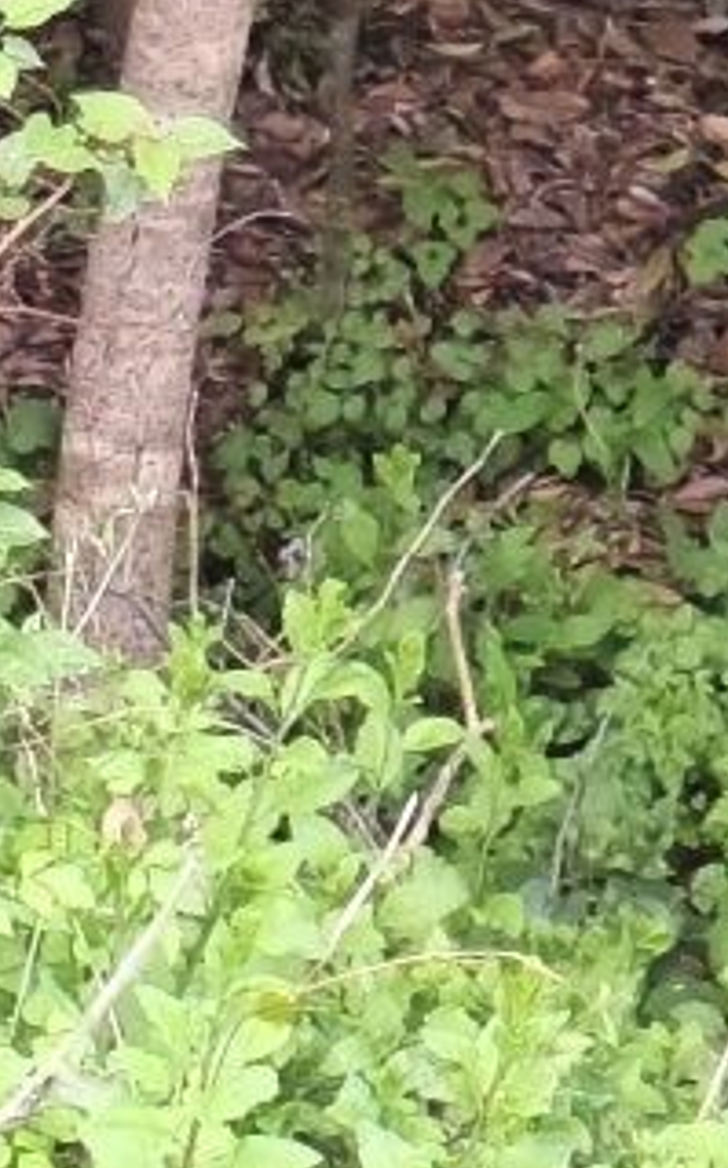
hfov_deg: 5.8
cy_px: -628
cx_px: 1339
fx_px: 6993
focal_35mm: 220
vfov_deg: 9.3
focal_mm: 4.94
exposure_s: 1/50
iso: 640
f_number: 1.5
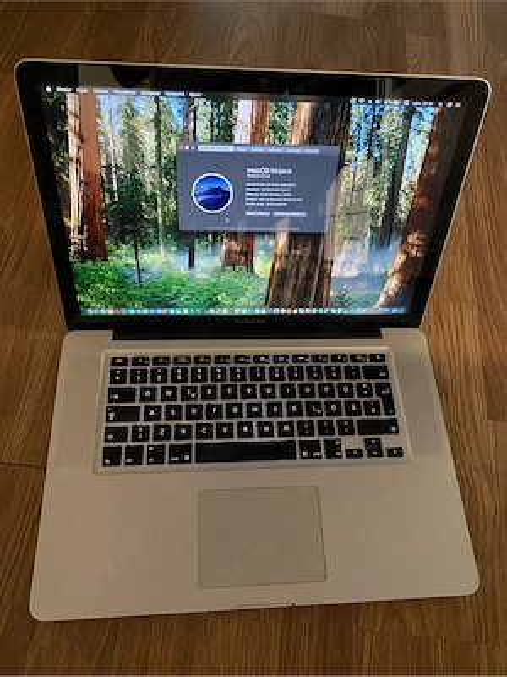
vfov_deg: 67.3
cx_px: 254
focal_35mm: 26
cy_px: 338
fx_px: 508
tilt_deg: -63.3
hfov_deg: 53.1
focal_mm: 4.25
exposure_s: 1/30
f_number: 1.8
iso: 800
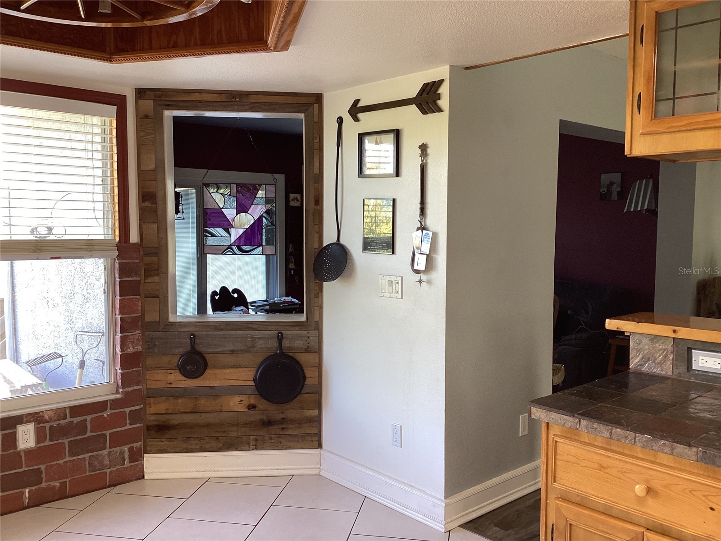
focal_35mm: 31
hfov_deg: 58.4
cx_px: 360
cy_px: 270
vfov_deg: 45.4
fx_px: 646
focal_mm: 3.3
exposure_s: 1/60
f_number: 2.4
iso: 80
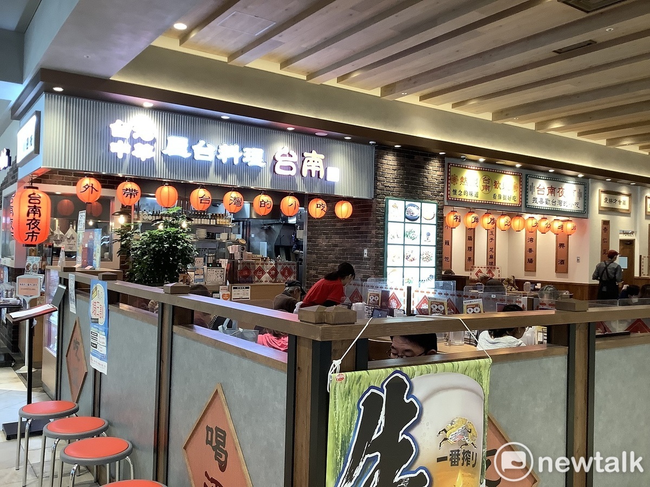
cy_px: 244
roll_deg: -2.6
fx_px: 582
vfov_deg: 45.4
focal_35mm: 31
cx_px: 325
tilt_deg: +1.5
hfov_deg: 58.4
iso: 100
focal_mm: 3.3
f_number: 2.4
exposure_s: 1/50
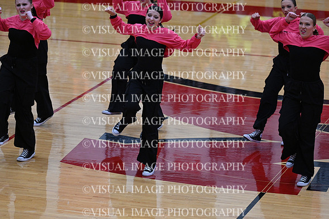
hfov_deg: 11.4
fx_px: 1645
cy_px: 110
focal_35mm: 180
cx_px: 164
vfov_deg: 7.6
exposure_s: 1/400
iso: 4000
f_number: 4
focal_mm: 180
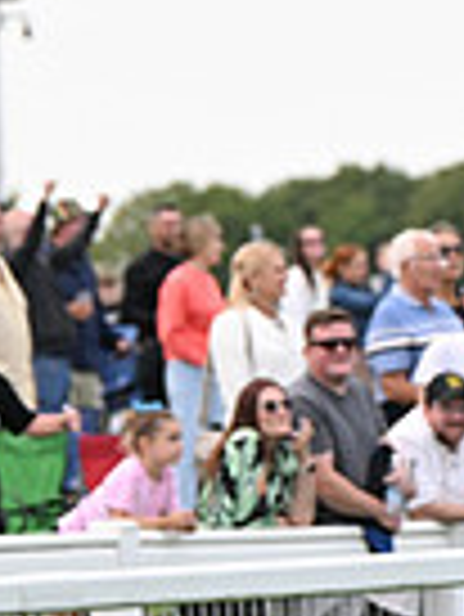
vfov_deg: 3.5
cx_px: 1297
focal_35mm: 569
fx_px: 10154
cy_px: 546
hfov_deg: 2.6
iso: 500
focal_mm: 140
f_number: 5
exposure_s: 1/1000
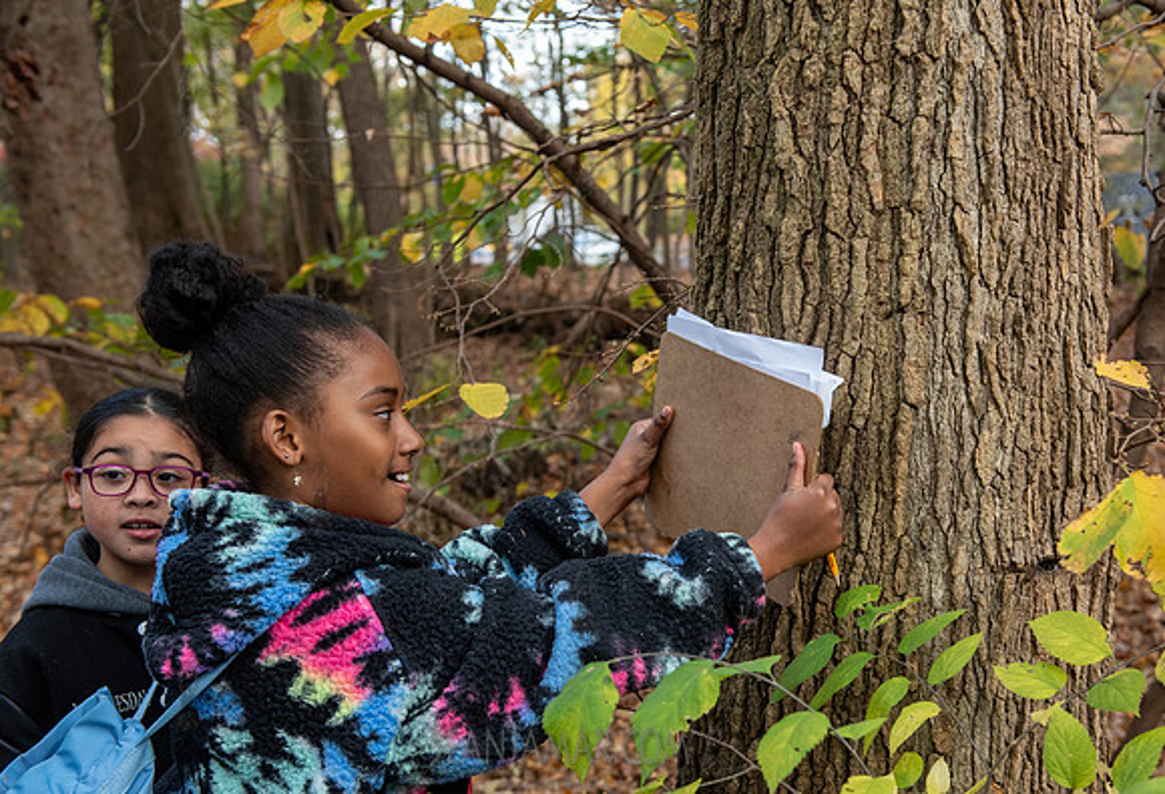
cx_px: 695
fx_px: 1855
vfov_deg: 24.1
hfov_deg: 34.8
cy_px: 465
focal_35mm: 57
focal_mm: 48
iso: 400
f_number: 4.5
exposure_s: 1/200
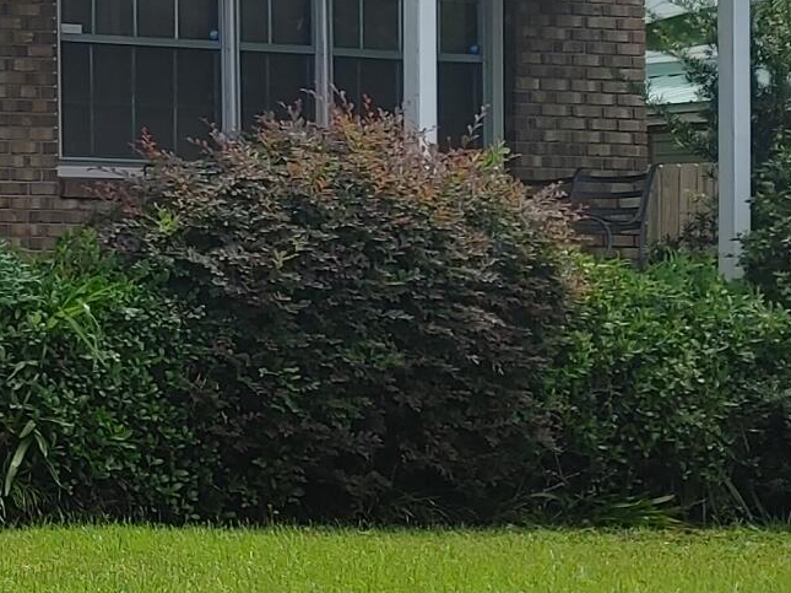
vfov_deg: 12.2
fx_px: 2763
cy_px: 237
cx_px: -758
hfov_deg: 13.9
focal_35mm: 121
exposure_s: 1/1667
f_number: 1.8
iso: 50
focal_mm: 5.58
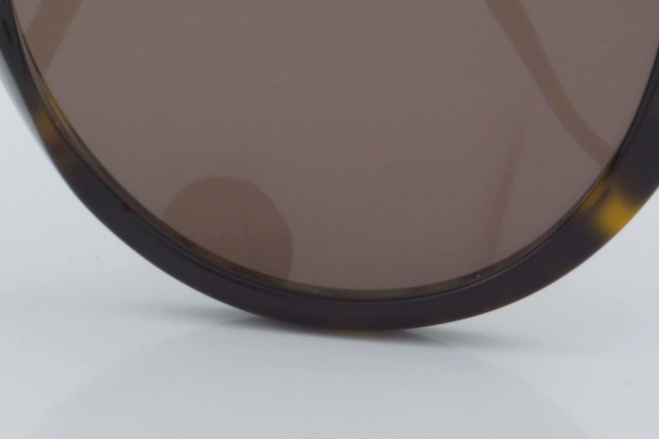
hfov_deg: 9.7
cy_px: -83
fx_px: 3825
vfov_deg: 6.5
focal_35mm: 209
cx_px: -112
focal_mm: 50
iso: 100
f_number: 32
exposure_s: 1/3
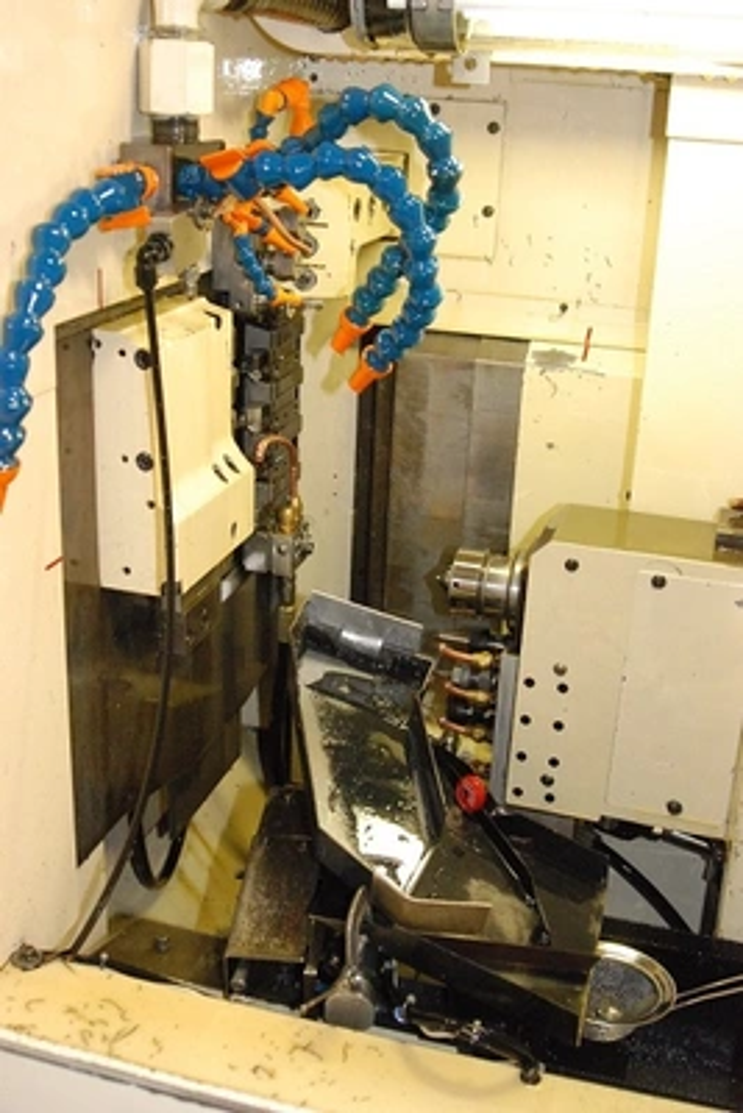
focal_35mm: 42
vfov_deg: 46.4
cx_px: 372
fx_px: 1299
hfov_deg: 31.9
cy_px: 556
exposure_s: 1/60
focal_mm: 28
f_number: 5.6
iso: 1600
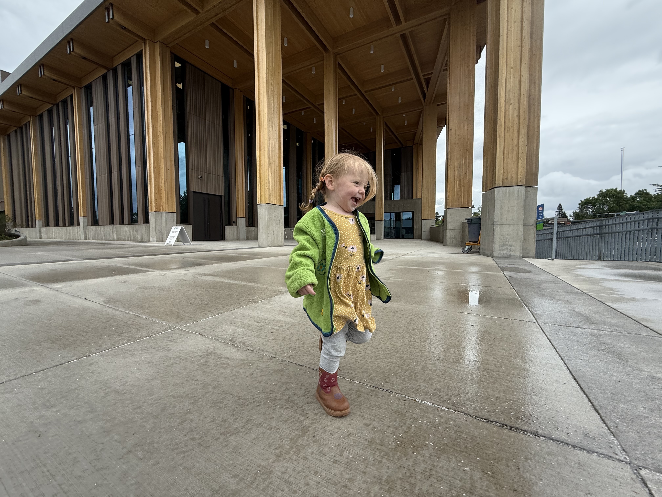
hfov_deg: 102.1
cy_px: 248
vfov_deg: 85.7
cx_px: 331
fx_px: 268
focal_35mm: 14
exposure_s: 1/644
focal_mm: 2.22
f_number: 2.2
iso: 64
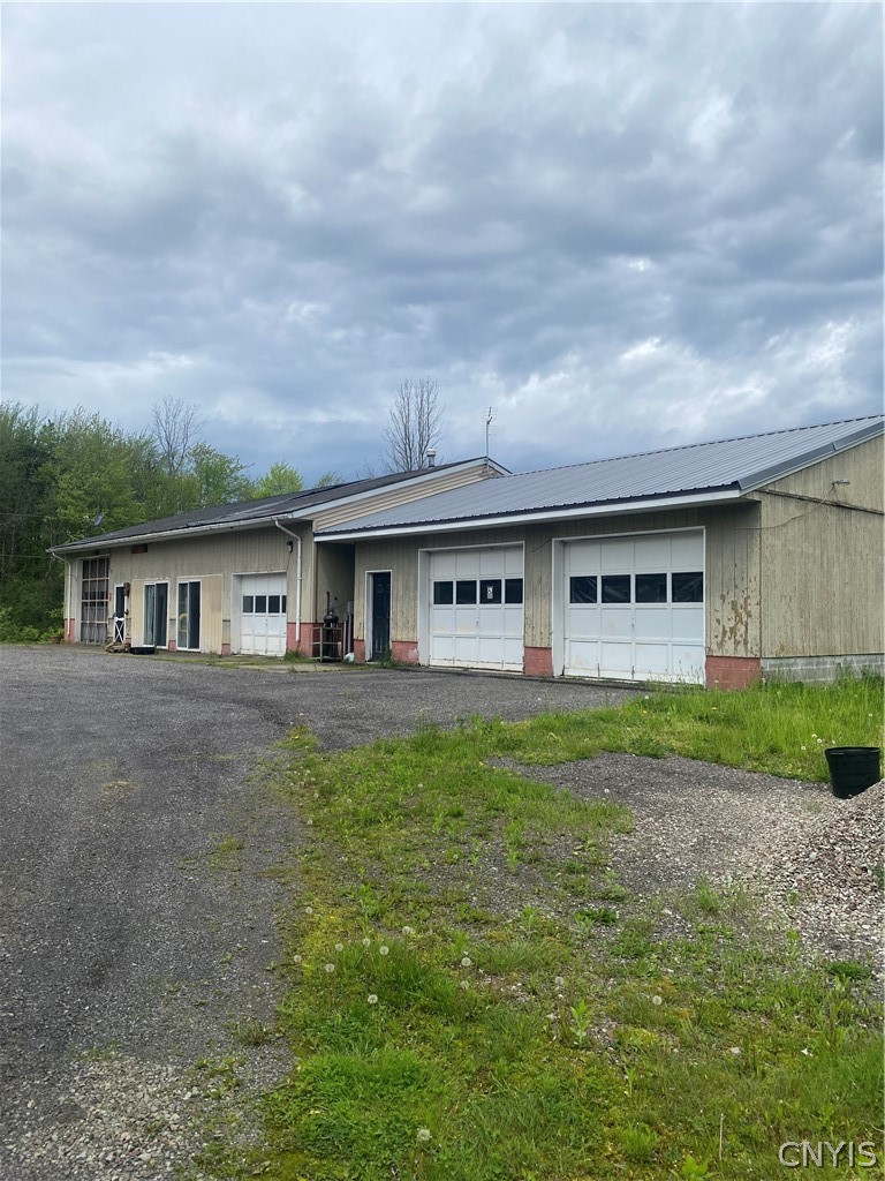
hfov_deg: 53.1
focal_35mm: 26
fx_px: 886
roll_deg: -0.9
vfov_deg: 67.3
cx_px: 442
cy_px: 590
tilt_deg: +3.5
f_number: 1.8
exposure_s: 1/4444
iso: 32
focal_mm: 4.25
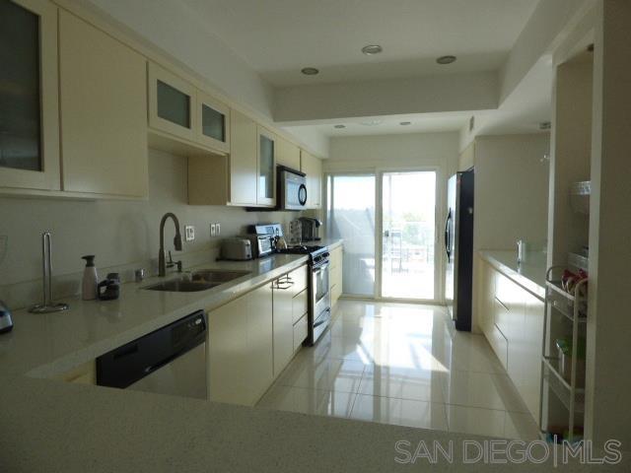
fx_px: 365
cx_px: 316
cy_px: 236
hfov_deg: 81.7
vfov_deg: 66.0
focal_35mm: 20
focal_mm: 3.58
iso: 200
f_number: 2.8
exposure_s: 1/250
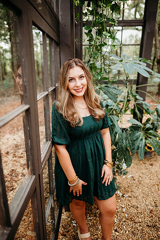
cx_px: 80
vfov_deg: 73.7
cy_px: 120
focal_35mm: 24
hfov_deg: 53.1
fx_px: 160
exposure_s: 1/250
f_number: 2.2
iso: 640
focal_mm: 24
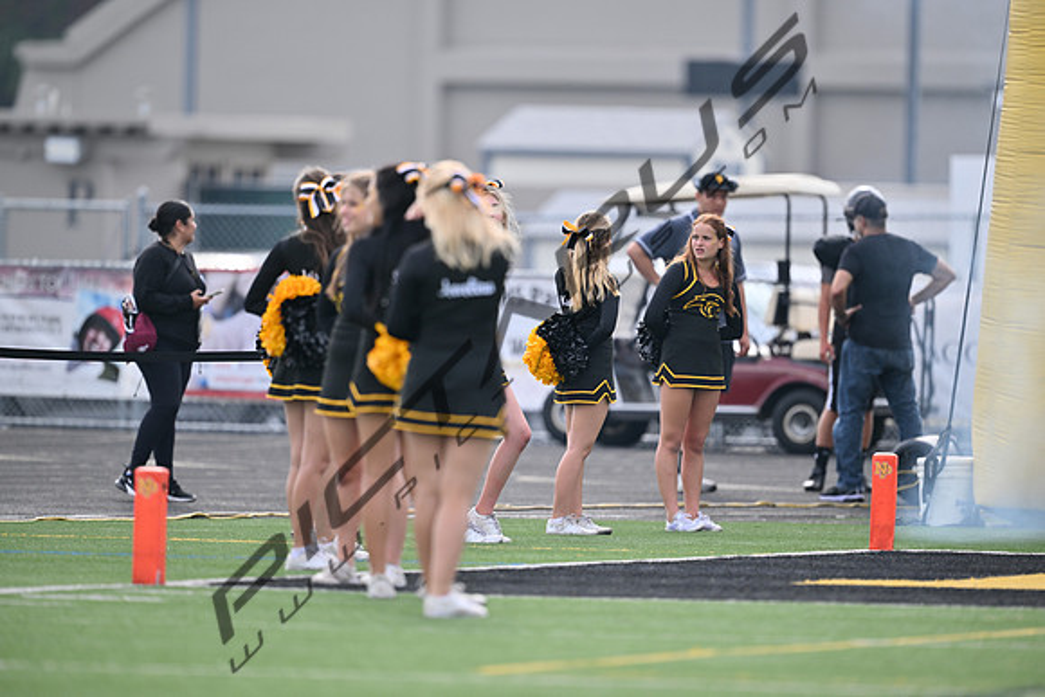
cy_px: 348
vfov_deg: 3.4
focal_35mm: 400
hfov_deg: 5.2
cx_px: 522
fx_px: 11613
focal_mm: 400
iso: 100
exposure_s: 1/2500
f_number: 2.8
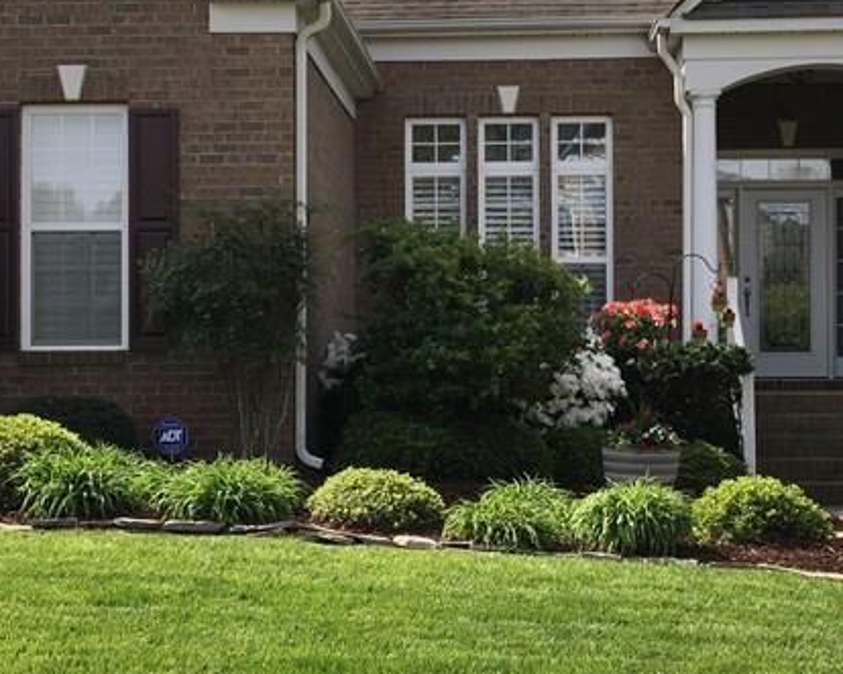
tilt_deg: +2.0
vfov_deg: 21.8
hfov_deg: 27.1
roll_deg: +0.4
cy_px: 346
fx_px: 1746
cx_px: 474
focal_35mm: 70
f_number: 2.2
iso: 32
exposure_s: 1/1282
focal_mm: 4.15
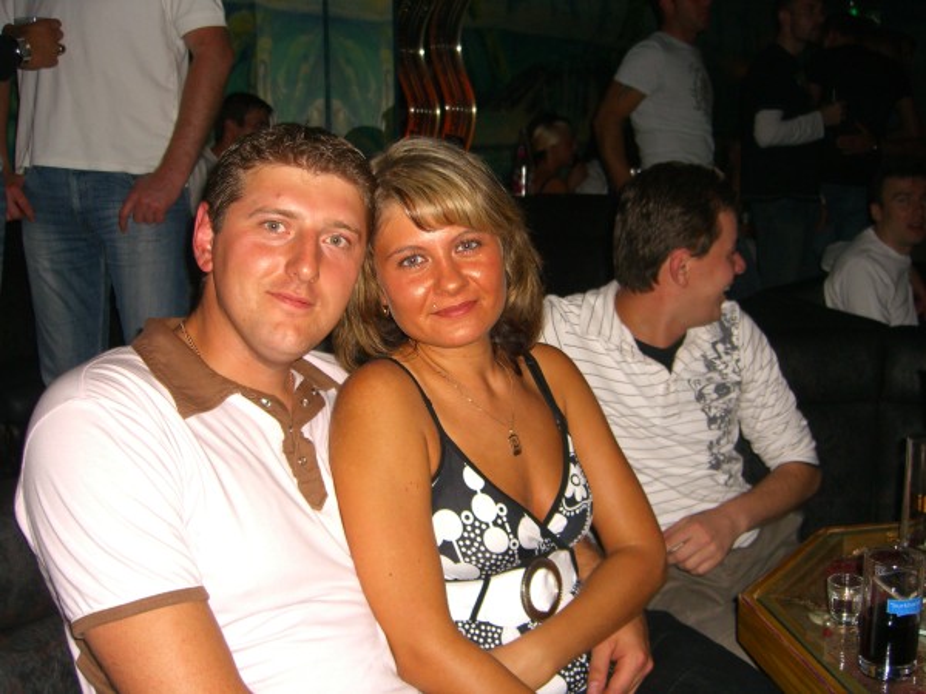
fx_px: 1017
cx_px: 463
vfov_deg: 37.7
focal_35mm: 38
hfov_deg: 49.0
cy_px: 347
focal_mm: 7.9
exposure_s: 1/60
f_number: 2.8
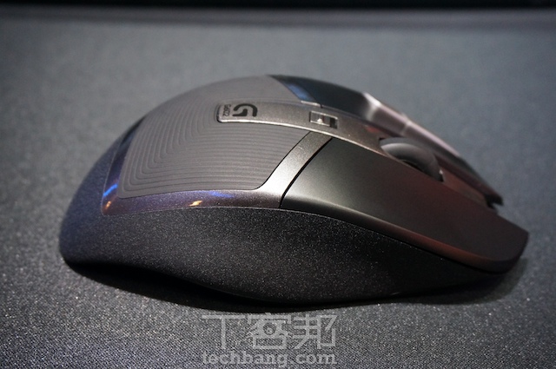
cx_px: 278
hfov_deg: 45.0
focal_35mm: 44
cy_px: 184
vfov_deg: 30.8
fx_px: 671
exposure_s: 1/60
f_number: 5.6
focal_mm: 29
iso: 2000
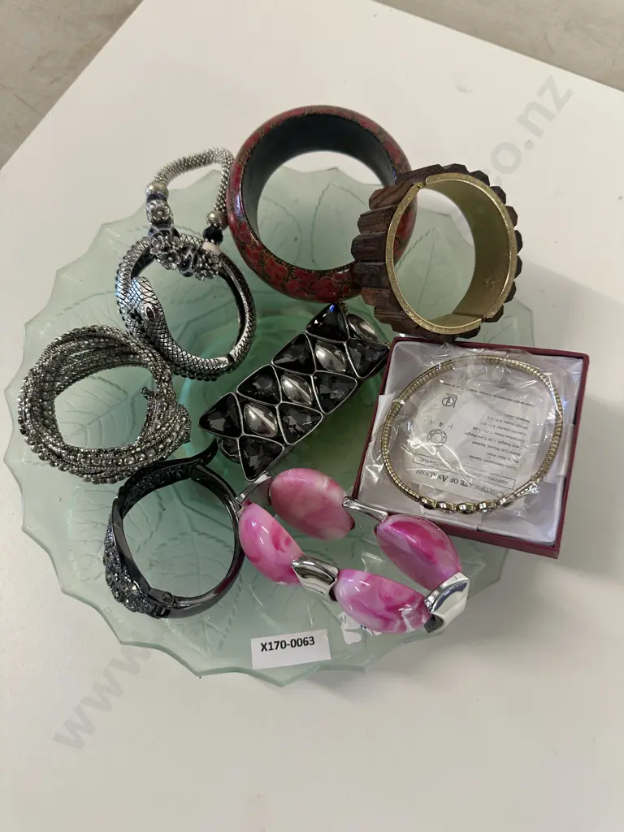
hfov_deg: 56.8
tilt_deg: -71.2
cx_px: 312
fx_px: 577
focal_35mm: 24
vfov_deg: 71.6
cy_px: 416
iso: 160
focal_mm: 6.86
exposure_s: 1/50
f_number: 1.78
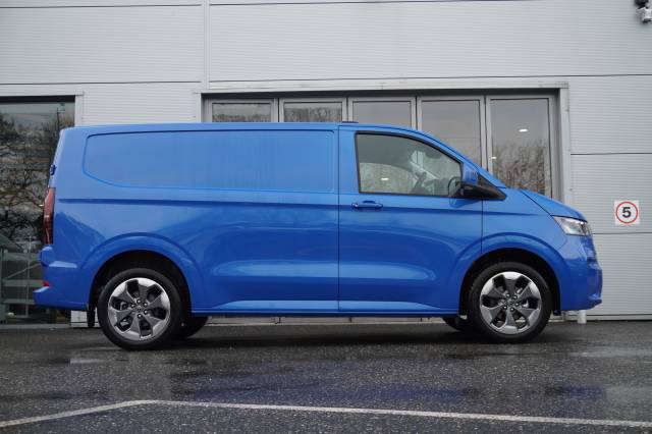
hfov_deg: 42.3
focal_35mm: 46
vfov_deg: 28.9
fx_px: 842
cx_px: 326
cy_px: 217
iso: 500
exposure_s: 1/200
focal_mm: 31
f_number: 4.5
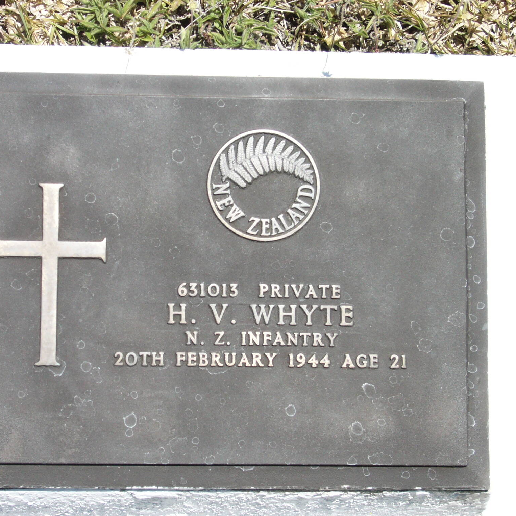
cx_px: 199
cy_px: 259
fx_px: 1400
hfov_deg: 20.9
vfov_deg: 20.9
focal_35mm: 83
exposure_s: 1/100
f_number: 11.3
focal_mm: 11.6
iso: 100
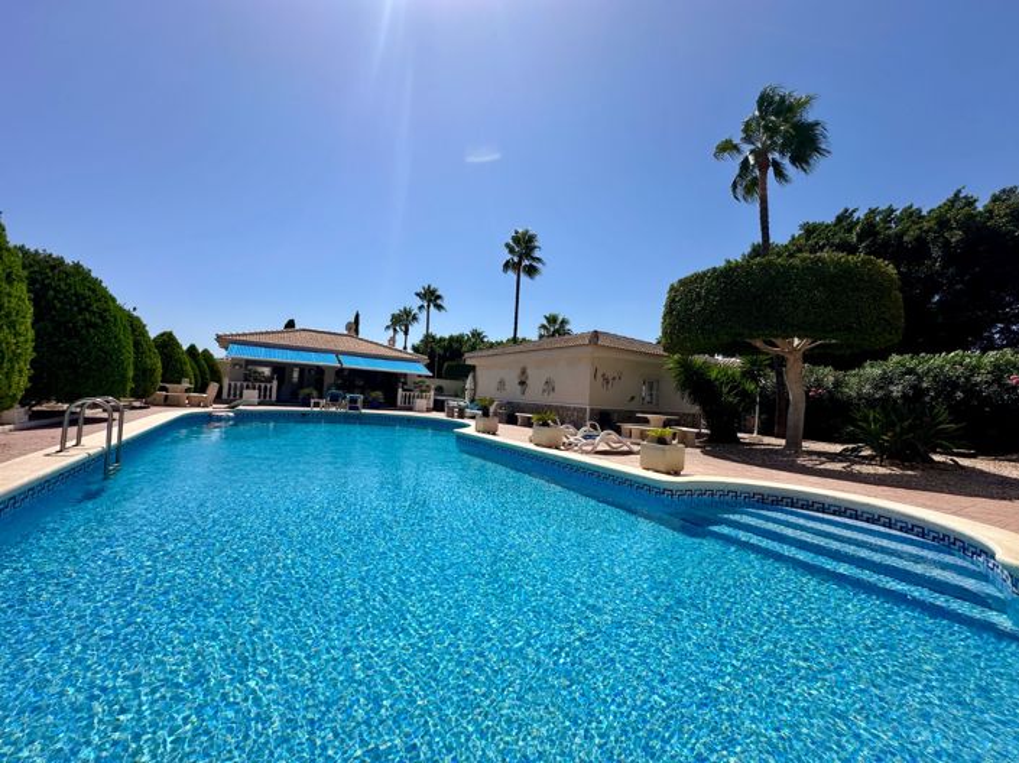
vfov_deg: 85.6
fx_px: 412
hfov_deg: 102.1
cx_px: 510
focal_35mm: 14
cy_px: 382
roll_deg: -3.6
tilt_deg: +2.7
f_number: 2.2
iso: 50
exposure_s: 1/3300
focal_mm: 2.22
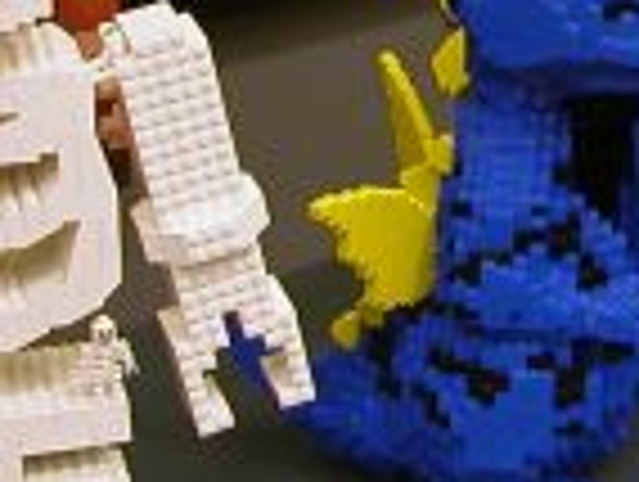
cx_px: 972
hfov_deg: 14.1
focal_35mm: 130
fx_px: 2404
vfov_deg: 11.3
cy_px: -25
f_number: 2.7
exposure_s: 1/18.5
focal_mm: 5.6
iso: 100
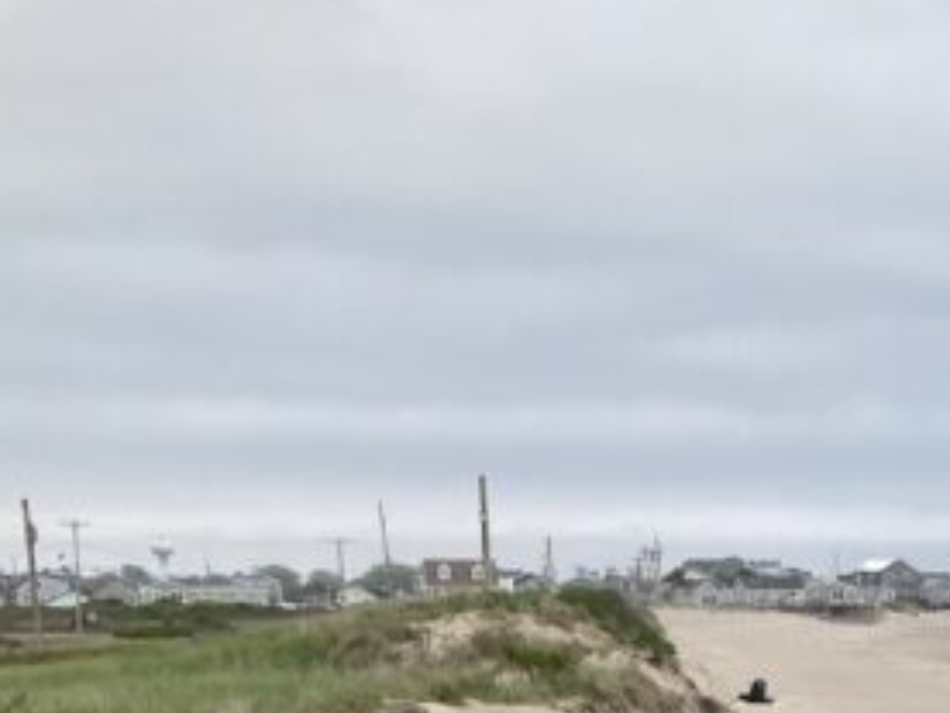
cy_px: 1106
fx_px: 2854
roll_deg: -0.4
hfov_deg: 16.3
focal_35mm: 104
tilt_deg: -8.9
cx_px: 1635
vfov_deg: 13.3
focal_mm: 3.99
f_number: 1.8
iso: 25
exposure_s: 1/3205
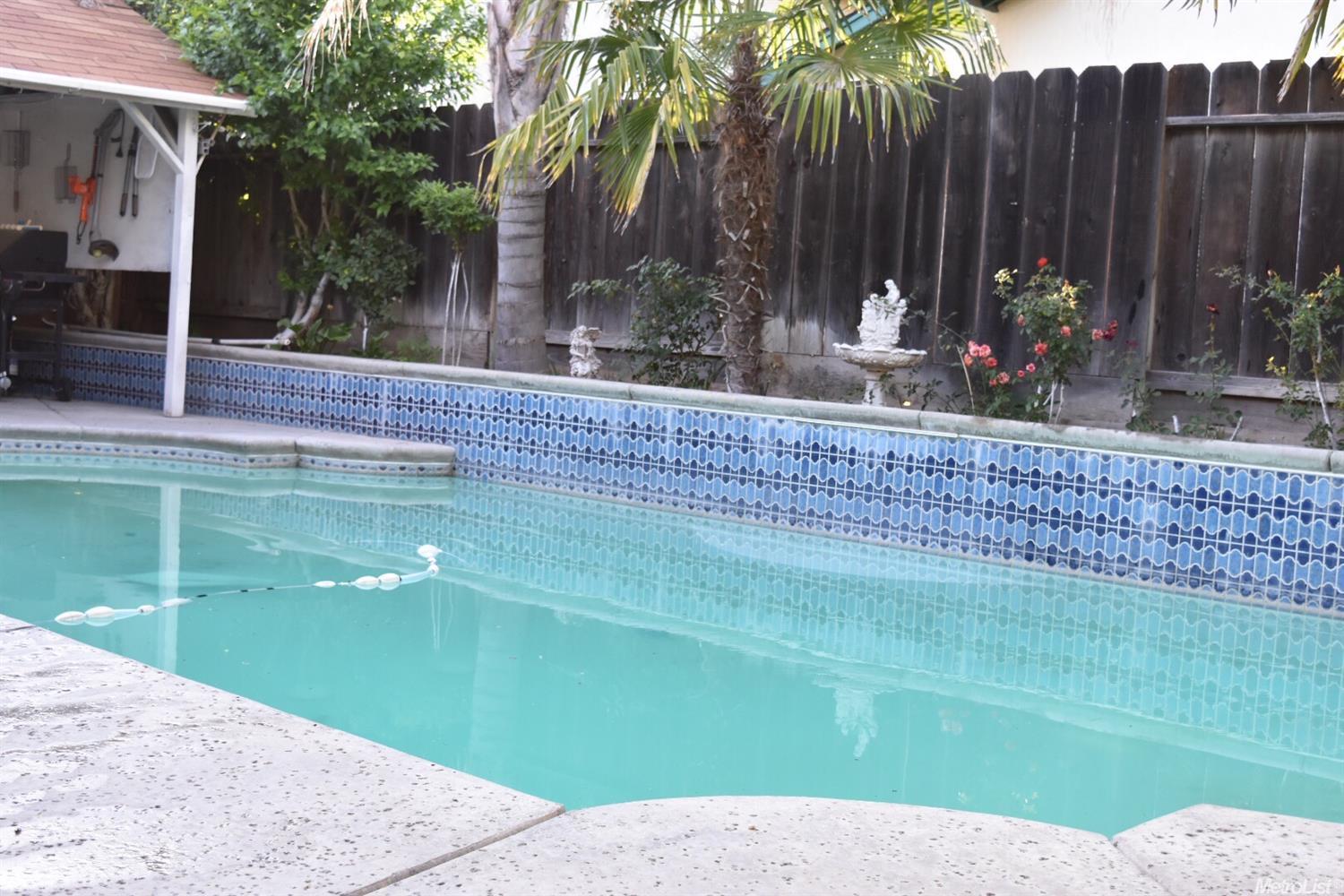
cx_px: 672
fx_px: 1792
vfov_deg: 28.1
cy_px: 448
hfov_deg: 41.1
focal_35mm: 48
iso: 800
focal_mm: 32
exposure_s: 1/160
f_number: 6.3
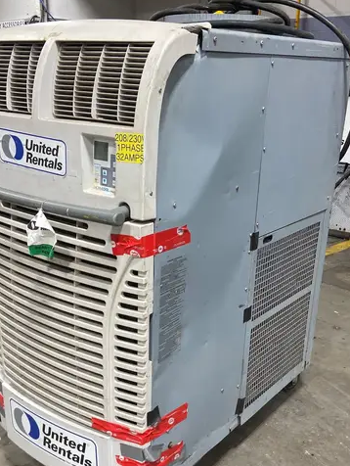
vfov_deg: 46.2
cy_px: 303
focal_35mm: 40
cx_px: 164
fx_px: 538
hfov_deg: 36.0
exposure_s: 1/120
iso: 125
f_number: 1.8
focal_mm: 4.25
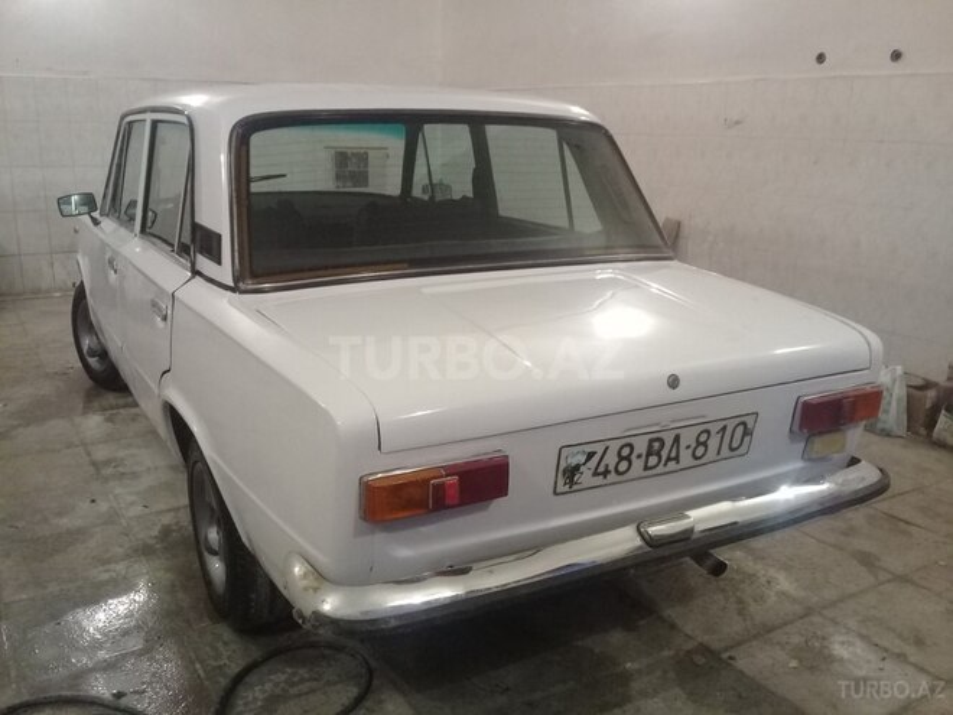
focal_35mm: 31
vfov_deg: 45.4
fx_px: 853
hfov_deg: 58.4
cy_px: 358
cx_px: 476
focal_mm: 3.3
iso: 200
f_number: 2.2
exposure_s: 1/20
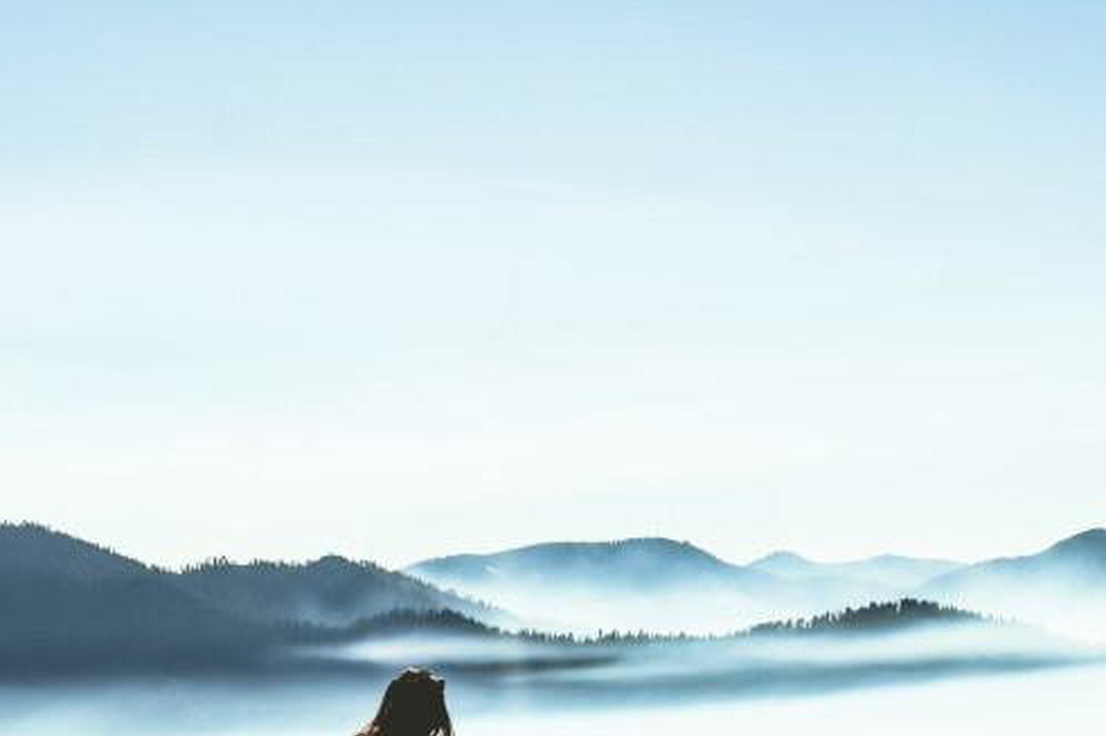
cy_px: 718
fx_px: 3378
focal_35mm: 110
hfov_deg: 18.6
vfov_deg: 12.3
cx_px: 410
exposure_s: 1/640
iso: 200
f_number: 11
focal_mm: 30
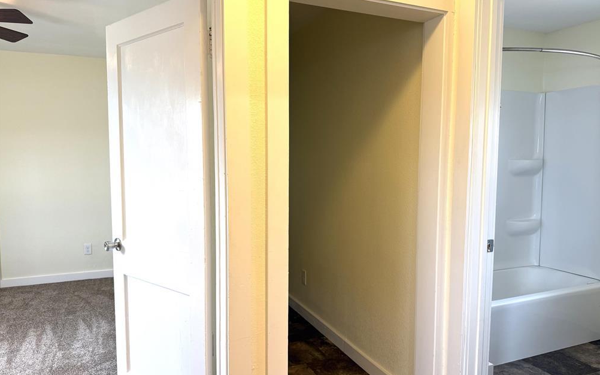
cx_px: 304
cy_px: 196
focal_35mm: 26
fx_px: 425
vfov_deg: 47.6
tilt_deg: -4.9
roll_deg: -0.1
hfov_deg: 70.4
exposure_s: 1/120
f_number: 1.78
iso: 125
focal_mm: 6.76
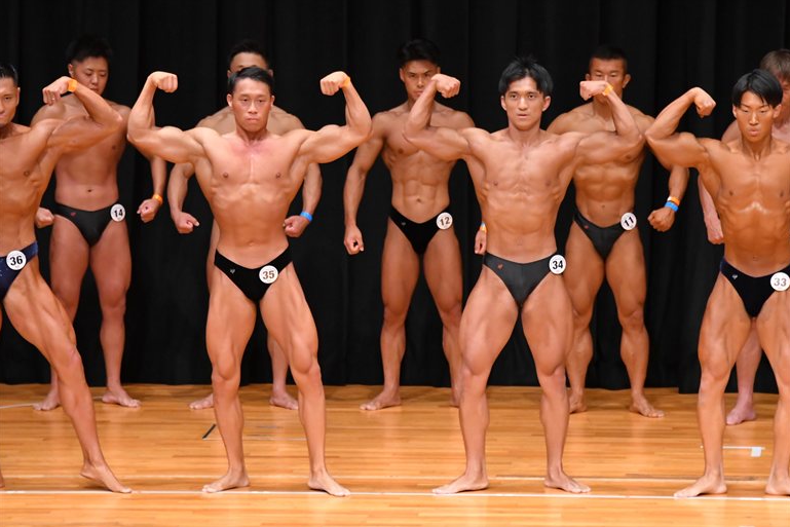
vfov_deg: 5.1
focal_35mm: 272
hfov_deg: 7.6
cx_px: 395
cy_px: 264
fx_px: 5970
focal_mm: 180
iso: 5000
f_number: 5.6
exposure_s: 1/400
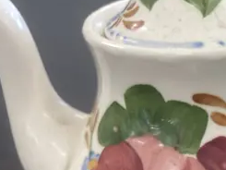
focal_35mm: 117
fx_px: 764
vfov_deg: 12.2
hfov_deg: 14.8
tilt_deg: -29.8
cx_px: 397
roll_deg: -0.2
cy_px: 243
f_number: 1.8
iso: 80
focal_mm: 3.99
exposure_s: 1/100
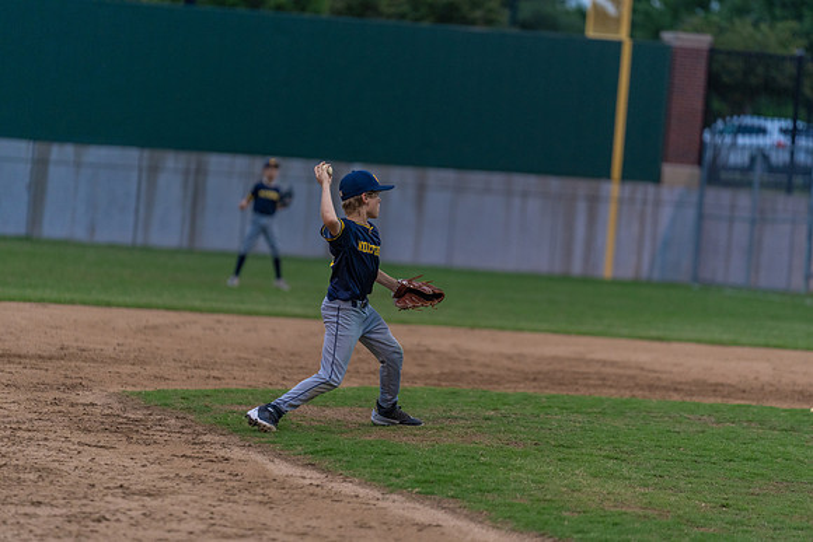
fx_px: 4518
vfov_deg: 6.9
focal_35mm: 200
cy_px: 271
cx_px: 406
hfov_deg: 10.3
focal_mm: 200
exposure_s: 1/1250
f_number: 2.8
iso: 1600
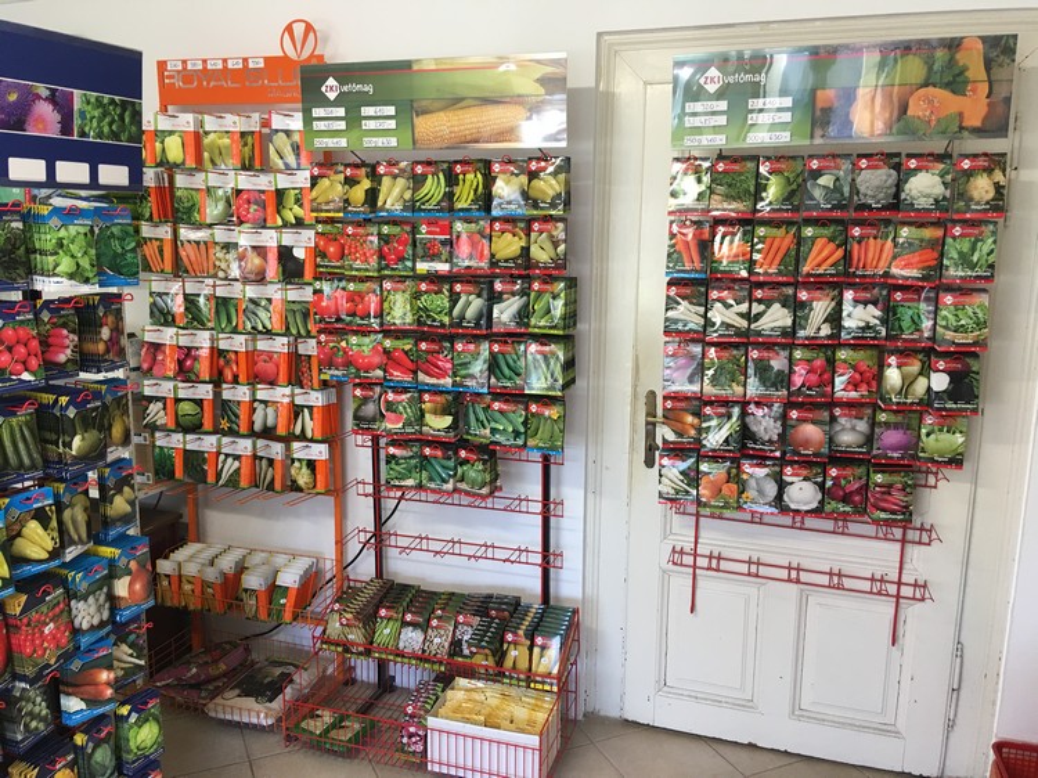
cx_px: 519
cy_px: 389
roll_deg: -0.1
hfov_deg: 61.7
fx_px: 869
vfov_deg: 48.2
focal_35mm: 29
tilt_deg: -9.7
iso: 64
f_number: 2.2
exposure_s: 1/33
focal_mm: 4.15
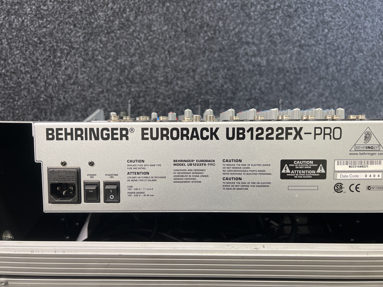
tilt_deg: -22.2
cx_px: 192
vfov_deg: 53.1
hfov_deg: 67.3
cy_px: 144
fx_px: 288
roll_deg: +0.6
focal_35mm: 26
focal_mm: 5.7
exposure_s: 1/100
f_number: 1.5
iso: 125
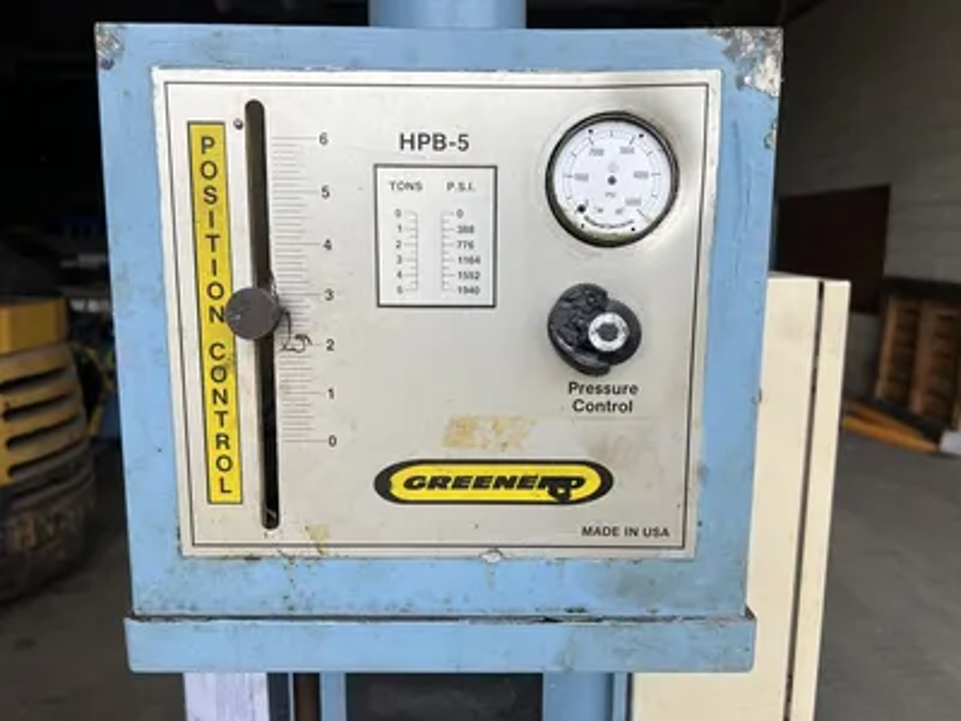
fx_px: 722
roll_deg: +0.2
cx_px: 480
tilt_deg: -11.4
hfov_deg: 67.3
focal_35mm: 26
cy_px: 360
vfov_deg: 53.1
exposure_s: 1/499
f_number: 1.5
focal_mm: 5.7
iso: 50
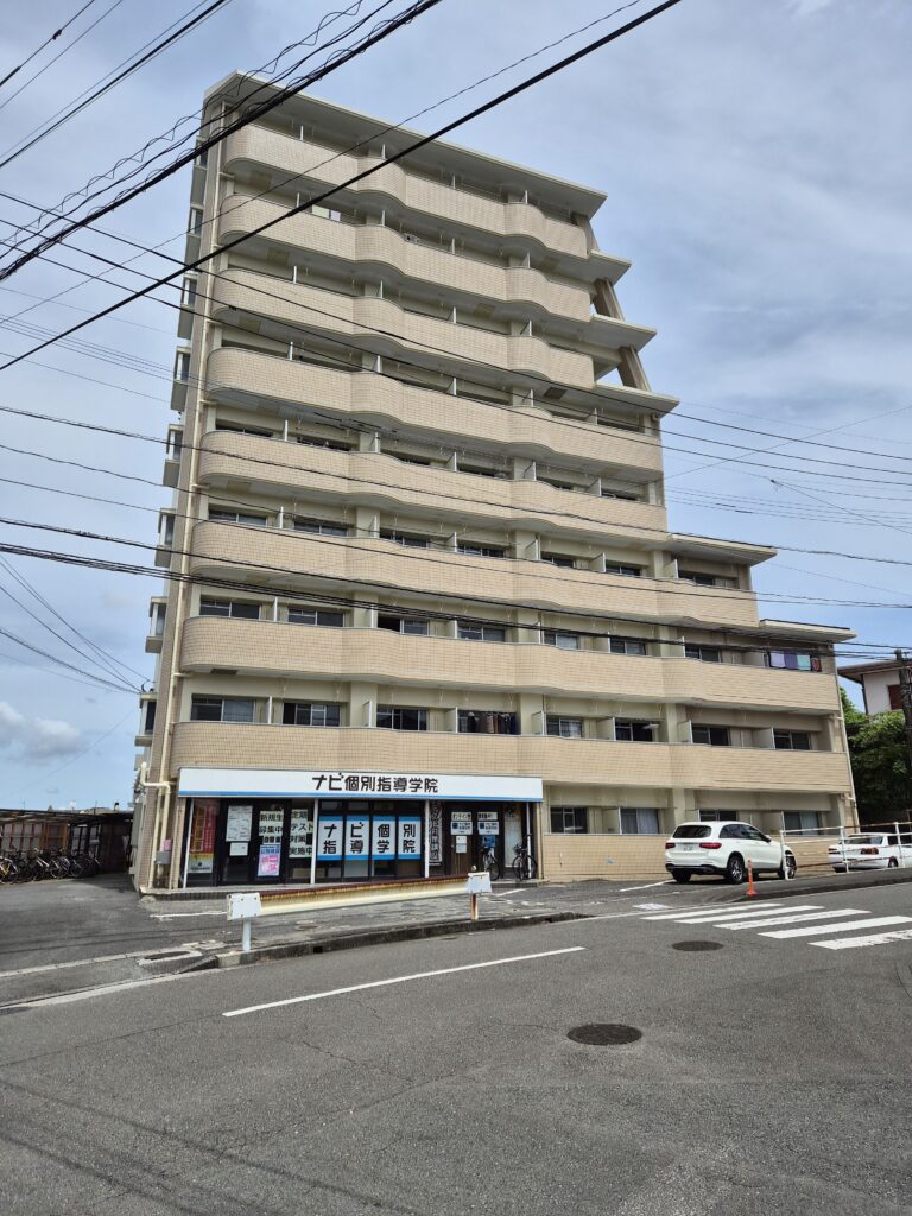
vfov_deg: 73.9
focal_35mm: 23
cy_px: 608
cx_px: 456
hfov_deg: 58.9
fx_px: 808
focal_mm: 5.4
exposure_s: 1/7696
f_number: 1.8
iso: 64
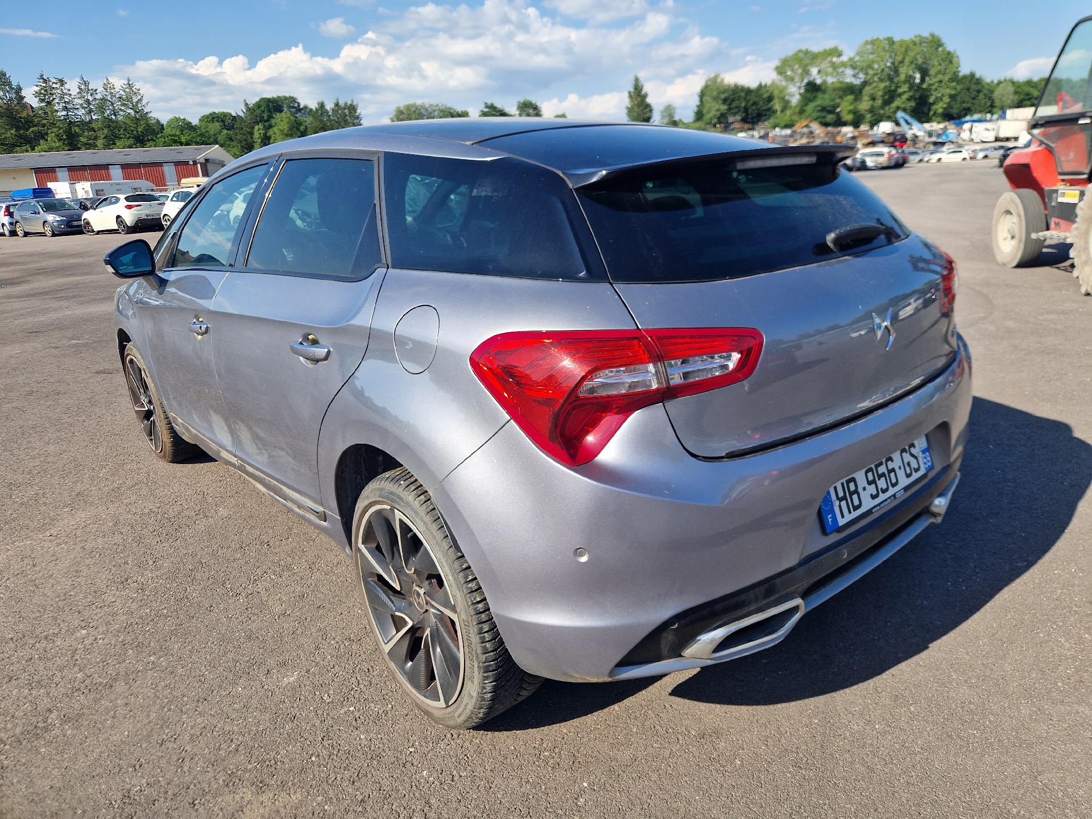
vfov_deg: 58.9
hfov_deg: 73.9
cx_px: 546
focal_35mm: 23
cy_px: 410
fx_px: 726
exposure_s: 1/1111
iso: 50
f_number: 1.8
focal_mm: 5.4
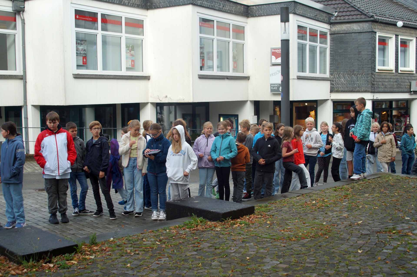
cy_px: 138
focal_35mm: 42
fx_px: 486
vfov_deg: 31.9
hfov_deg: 46.4
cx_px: 208
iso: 100
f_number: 5.6
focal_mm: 28
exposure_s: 1/125
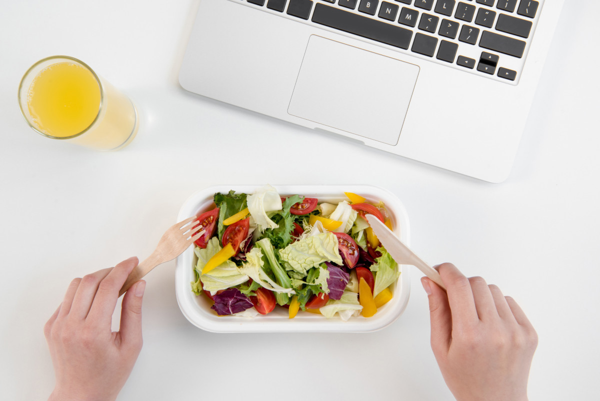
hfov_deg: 38.2
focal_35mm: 52
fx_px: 867
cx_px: 300
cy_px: 200
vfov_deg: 26.0
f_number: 11
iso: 400
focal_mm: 52
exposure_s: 1/25
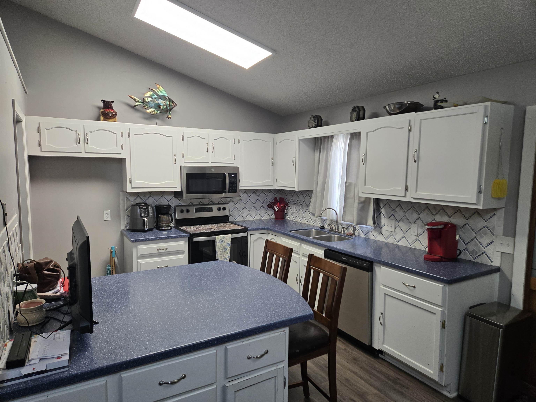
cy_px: 201
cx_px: 268
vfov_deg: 58.9
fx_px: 356
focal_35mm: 23
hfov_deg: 73.9
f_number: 1.8
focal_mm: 5.4
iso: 200
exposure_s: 1/120
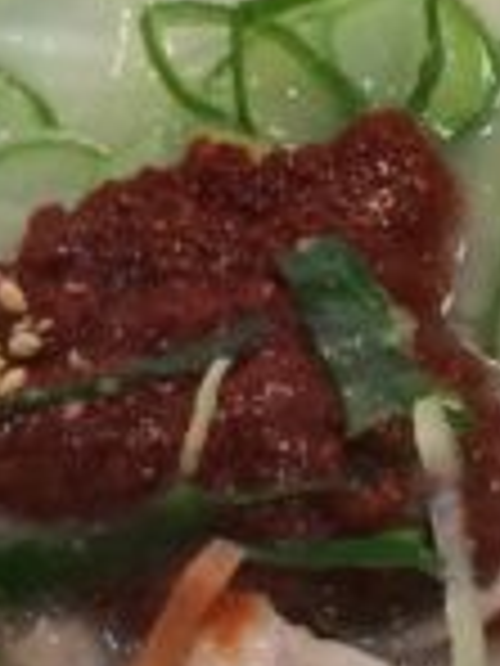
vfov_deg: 9.5
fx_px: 4006
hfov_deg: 7.1
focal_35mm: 208
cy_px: 360
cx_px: 455
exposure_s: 1/30
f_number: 2.2
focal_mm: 4.12
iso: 50
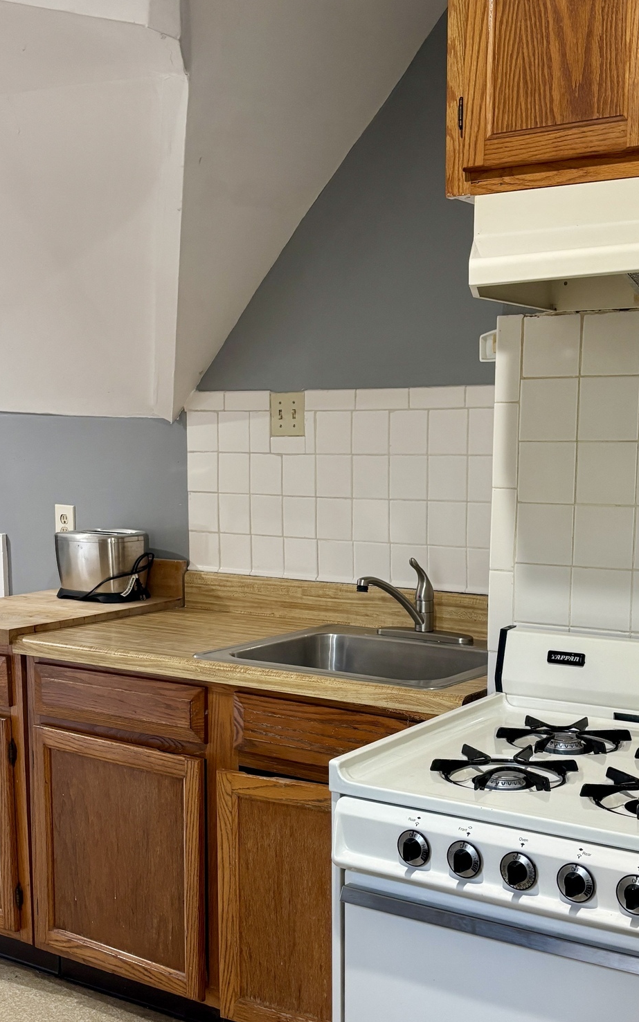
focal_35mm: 43
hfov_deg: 29.8
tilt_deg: -7.0
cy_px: 600
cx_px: 363
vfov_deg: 46.0
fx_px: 1198
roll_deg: +0.0
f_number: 1.6
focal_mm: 5.96
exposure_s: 1/60
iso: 160
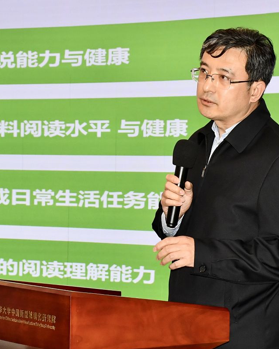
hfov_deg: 16.2
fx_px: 980
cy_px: 176
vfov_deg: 20.2
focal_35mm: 95
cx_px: 146
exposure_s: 1/250
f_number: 10
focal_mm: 45
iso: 2000
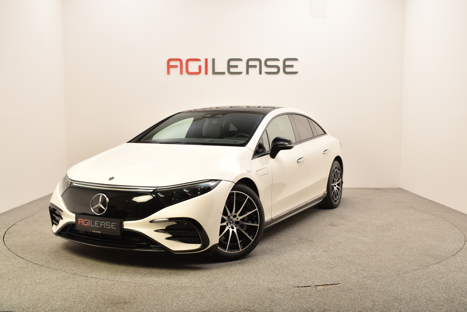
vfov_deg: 34.2
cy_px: 156
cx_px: 234
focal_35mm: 39
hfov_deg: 49.5
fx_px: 506
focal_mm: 26
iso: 100
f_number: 8
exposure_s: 1/200
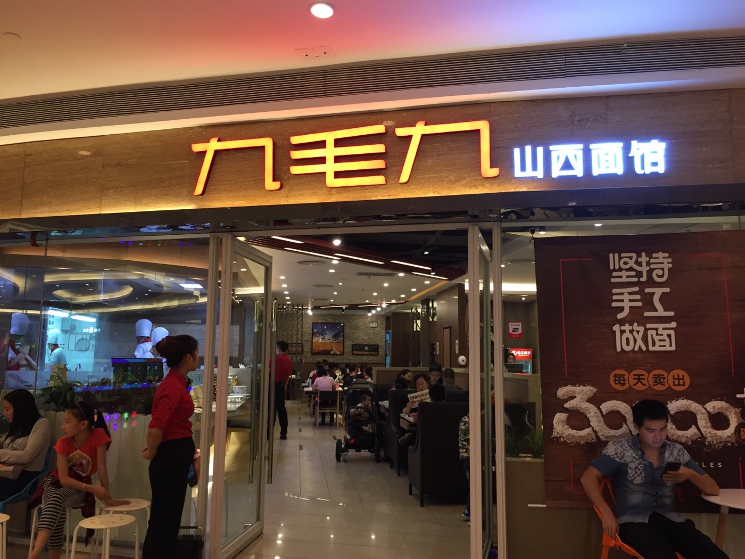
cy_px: 280
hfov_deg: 61.7
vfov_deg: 48.2
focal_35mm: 29
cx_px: 372
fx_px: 624
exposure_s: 1/33
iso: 100
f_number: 2.2
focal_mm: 4.15
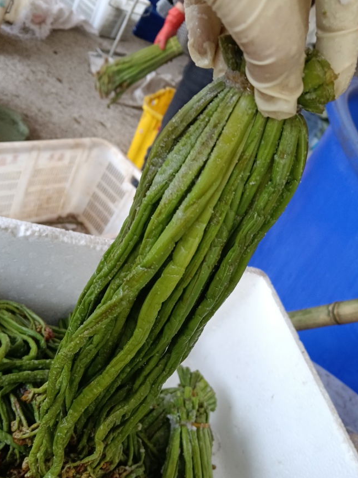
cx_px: 187
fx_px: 441
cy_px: 261
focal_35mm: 32
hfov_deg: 44.1
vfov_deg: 56.7
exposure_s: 1/33.3
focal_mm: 4.05
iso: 683
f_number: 1.8
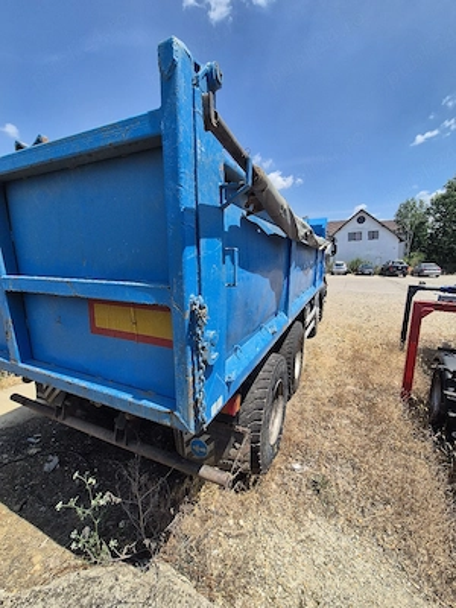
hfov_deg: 89.9
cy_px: 304
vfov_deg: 106.2
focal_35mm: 13
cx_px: 228
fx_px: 228
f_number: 2.2
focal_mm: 2.2
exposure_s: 1/2500
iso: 50
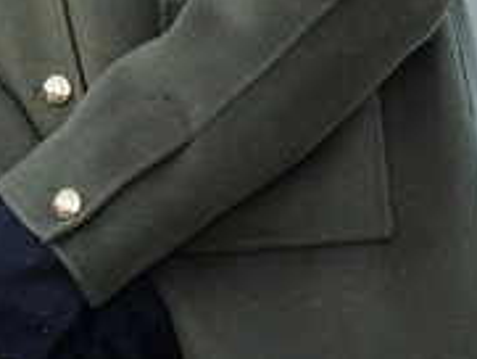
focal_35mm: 895
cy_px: -372
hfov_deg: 2.2
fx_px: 12341
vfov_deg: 1.7
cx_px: -58
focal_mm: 165
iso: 500
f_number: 2.8
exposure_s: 1/800
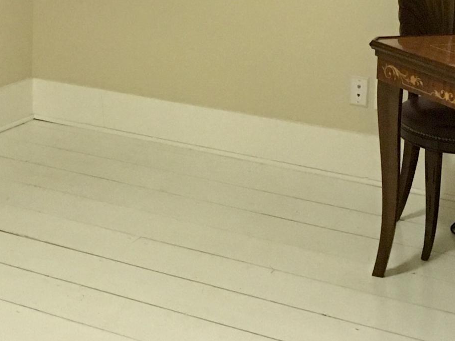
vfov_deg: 15.0
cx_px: -20
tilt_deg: -7.6
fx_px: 1262
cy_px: -47
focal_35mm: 96
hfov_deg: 19.7
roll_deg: +0.0
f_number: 2.2
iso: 200
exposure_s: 1/30
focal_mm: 4.15
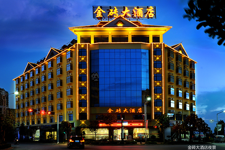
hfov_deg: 60.3
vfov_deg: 42.3
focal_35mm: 31
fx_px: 194
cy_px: 76
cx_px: 111
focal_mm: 30
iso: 800
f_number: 8
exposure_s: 1/5
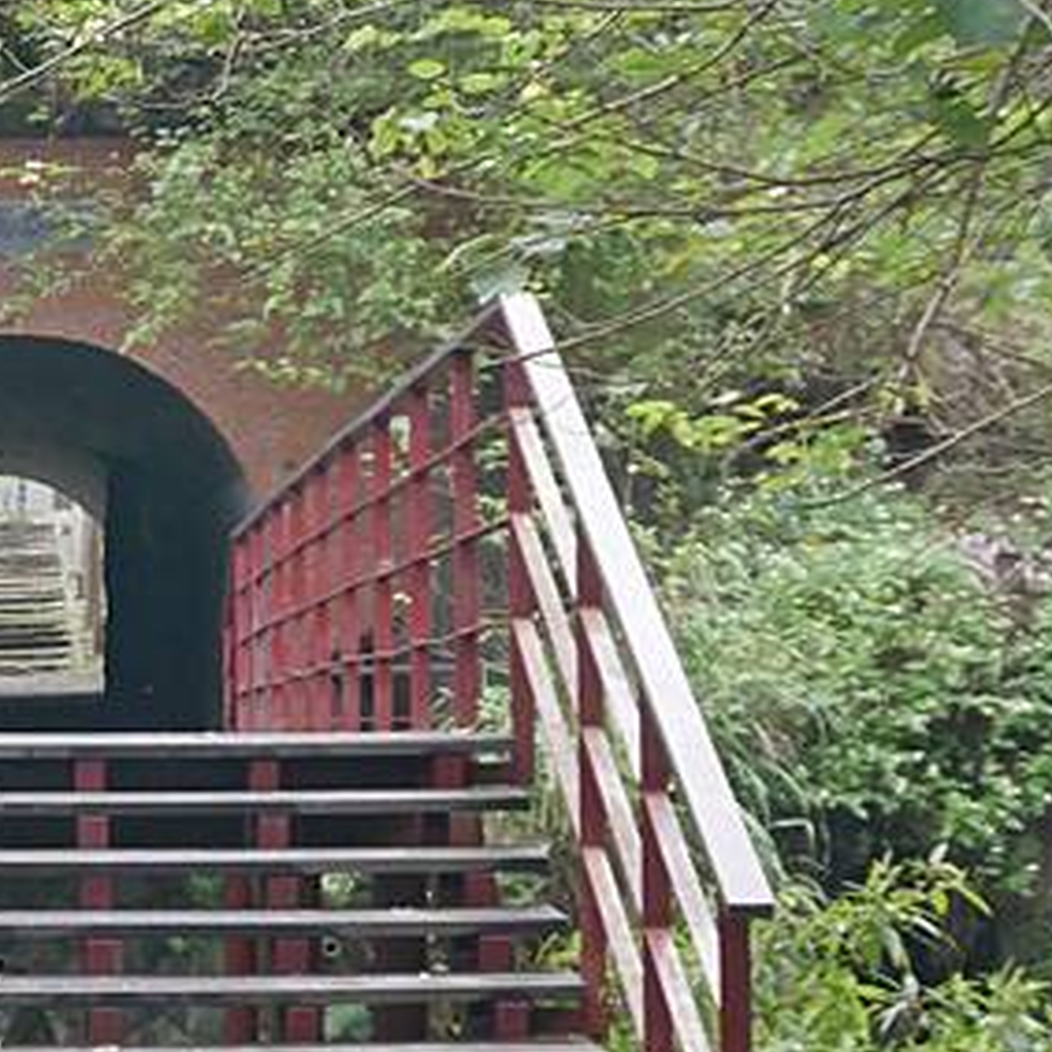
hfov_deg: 14.5
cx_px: -19
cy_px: 543
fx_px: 4057
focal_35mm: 118
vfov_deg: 14.8
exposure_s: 1/60
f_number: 4.5
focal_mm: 21
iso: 800
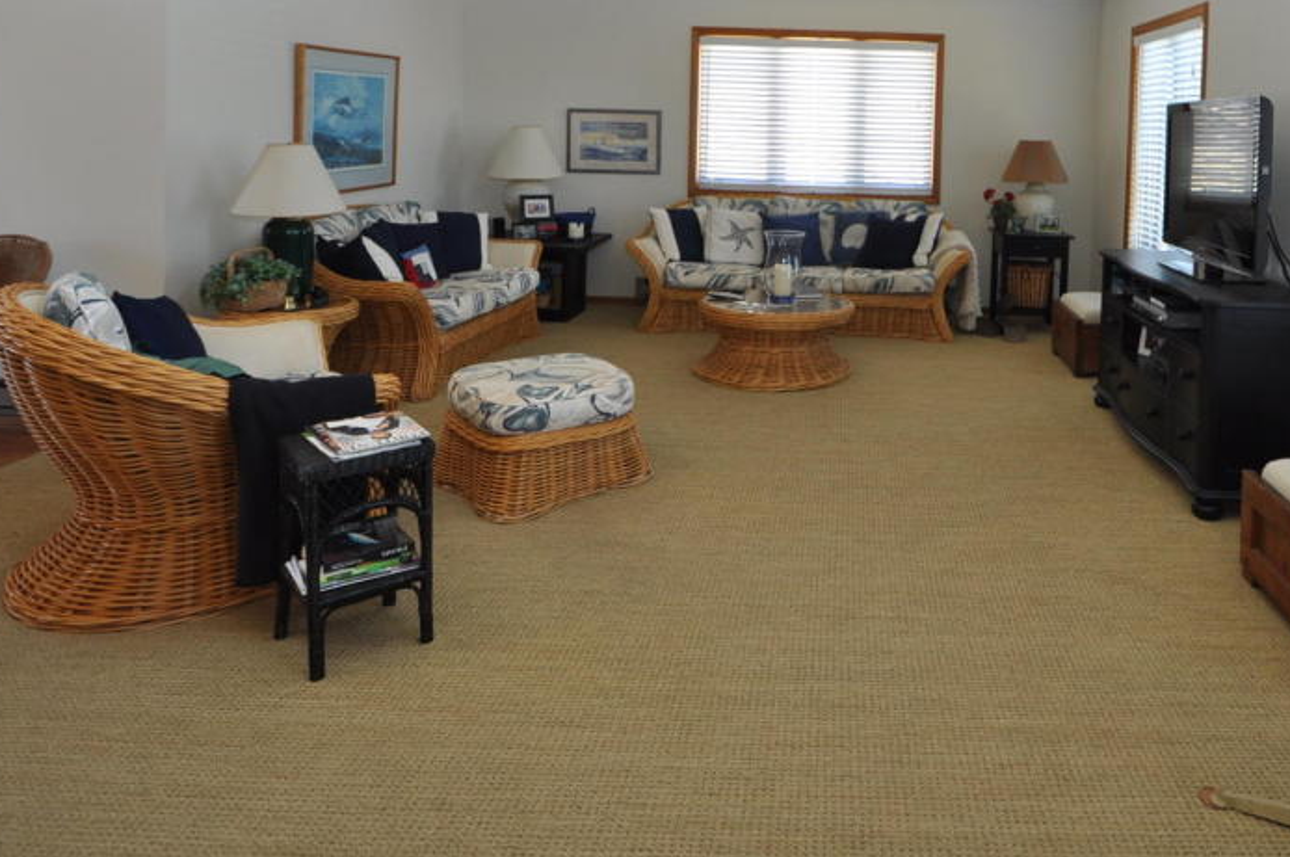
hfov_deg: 69.4
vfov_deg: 48.0
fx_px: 895
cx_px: 868
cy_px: 160
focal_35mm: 25
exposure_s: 1/80
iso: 400
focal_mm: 10
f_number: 4.5
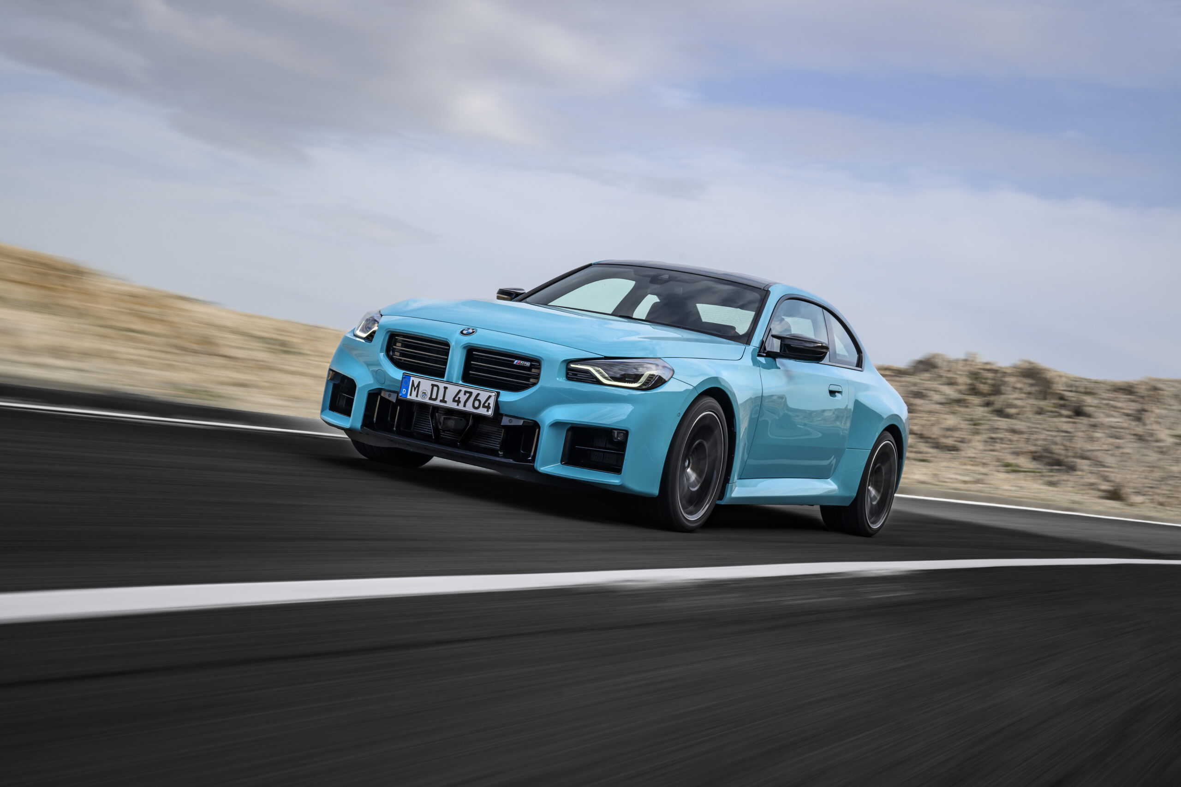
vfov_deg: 28.7
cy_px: 394
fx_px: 1542
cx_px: 590
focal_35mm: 47
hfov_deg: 41.9
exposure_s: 1/15
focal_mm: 47
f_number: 10
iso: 32
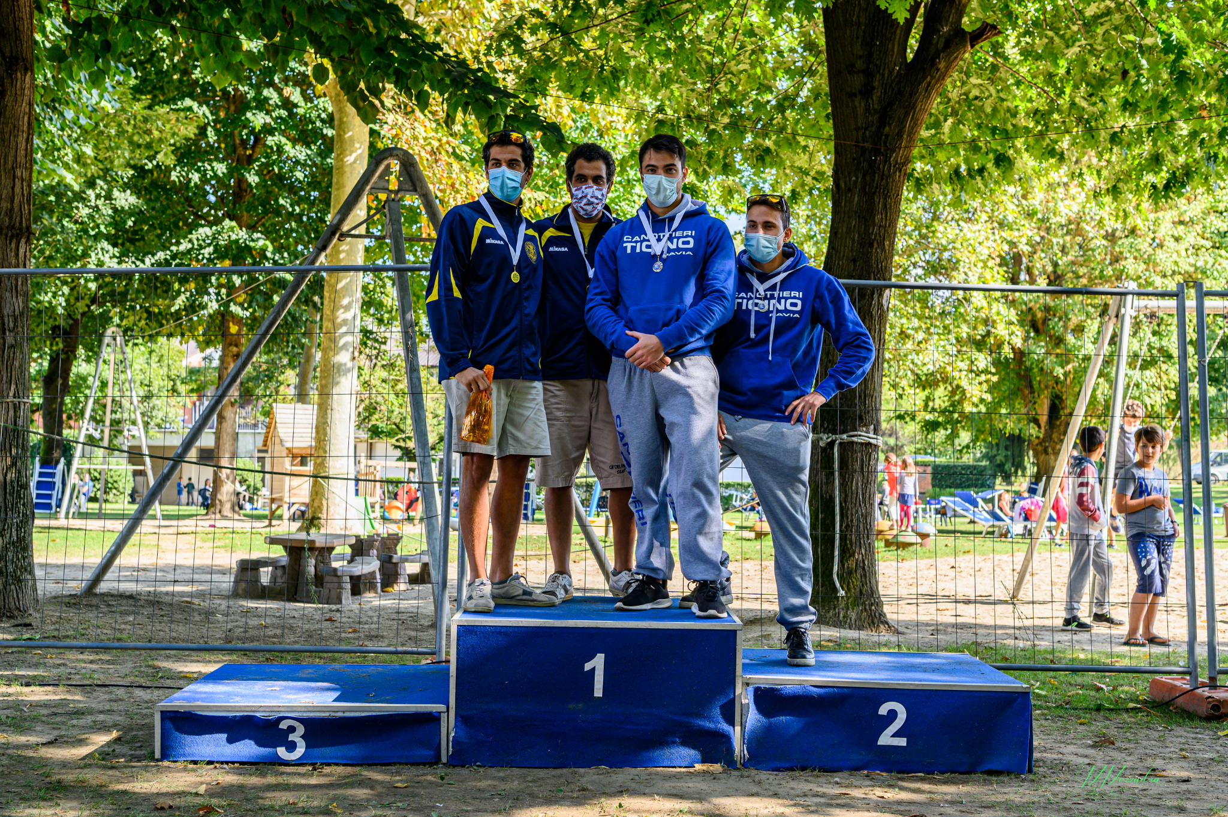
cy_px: 408
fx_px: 1636
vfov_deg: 28.0
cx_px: 614
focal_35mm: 48
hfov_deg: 41.1
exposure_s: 1/200
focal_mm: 48
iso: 200
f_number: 5.6
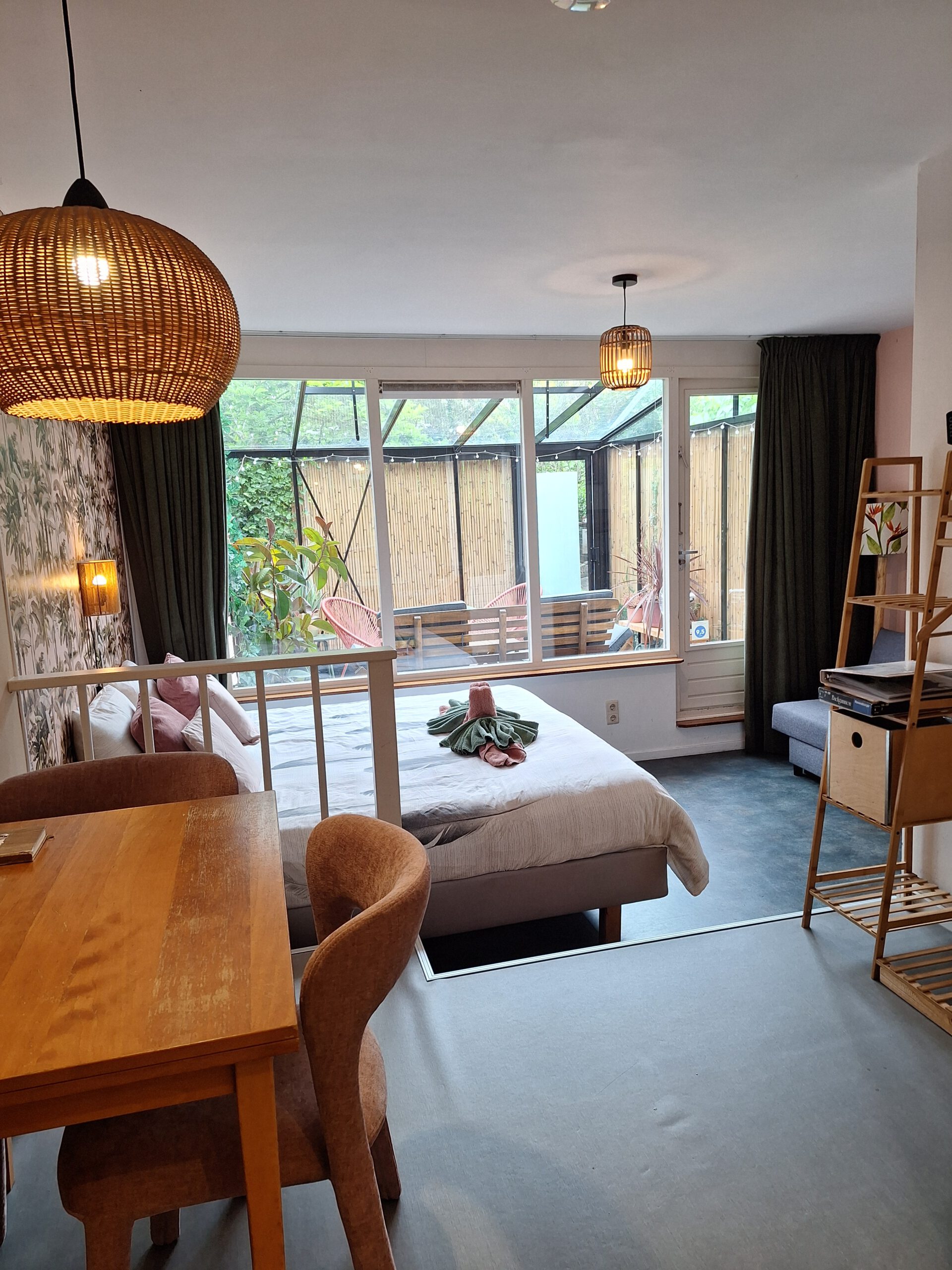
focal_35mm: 23
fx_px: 843
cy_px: 635
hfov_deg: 58.9
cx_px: 476
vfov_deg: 73.9
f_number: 1.8
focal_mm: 5.54
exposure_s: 1/50
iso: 64
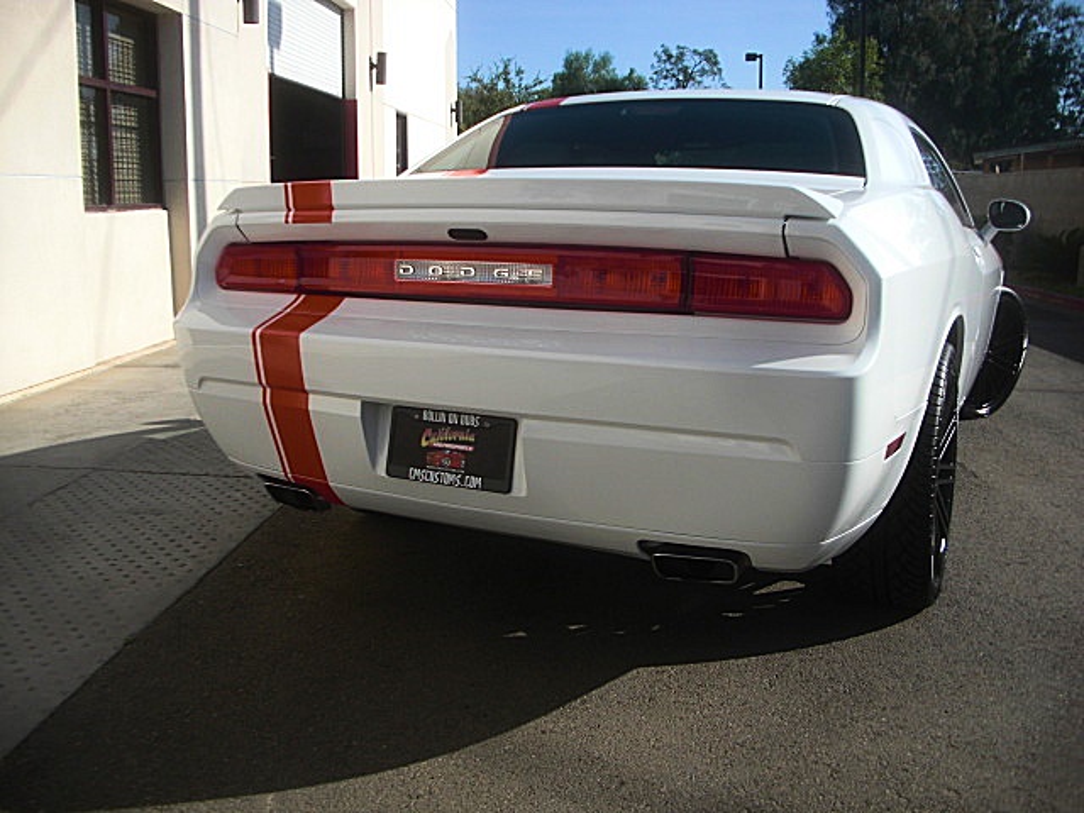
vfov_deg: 39.7
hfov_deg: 51.4
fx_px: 1127
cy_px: 406
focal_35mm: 36
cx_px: 542
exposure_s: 1/1000
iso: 50
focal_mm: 6.3
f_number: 2.8
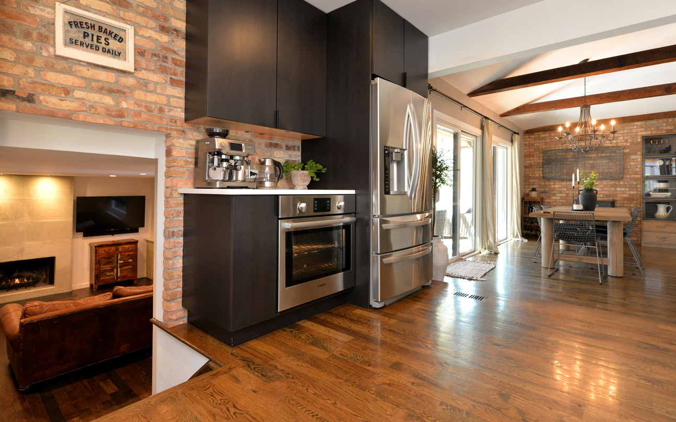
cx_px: 340
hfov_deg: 91.1
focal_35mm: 18
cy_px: 188
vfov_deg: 64.8
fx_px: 332
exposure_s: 1/60
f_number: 4
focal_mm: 14
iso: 800
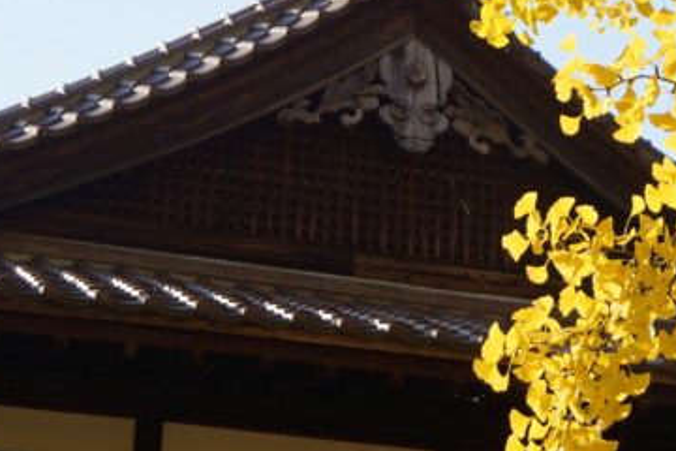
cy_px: 179
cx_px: 702
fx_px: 2347
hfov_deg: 16.0
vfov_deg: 11.0
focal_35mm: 125
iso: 100
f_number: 4.5
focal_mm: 30
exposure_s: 1/160
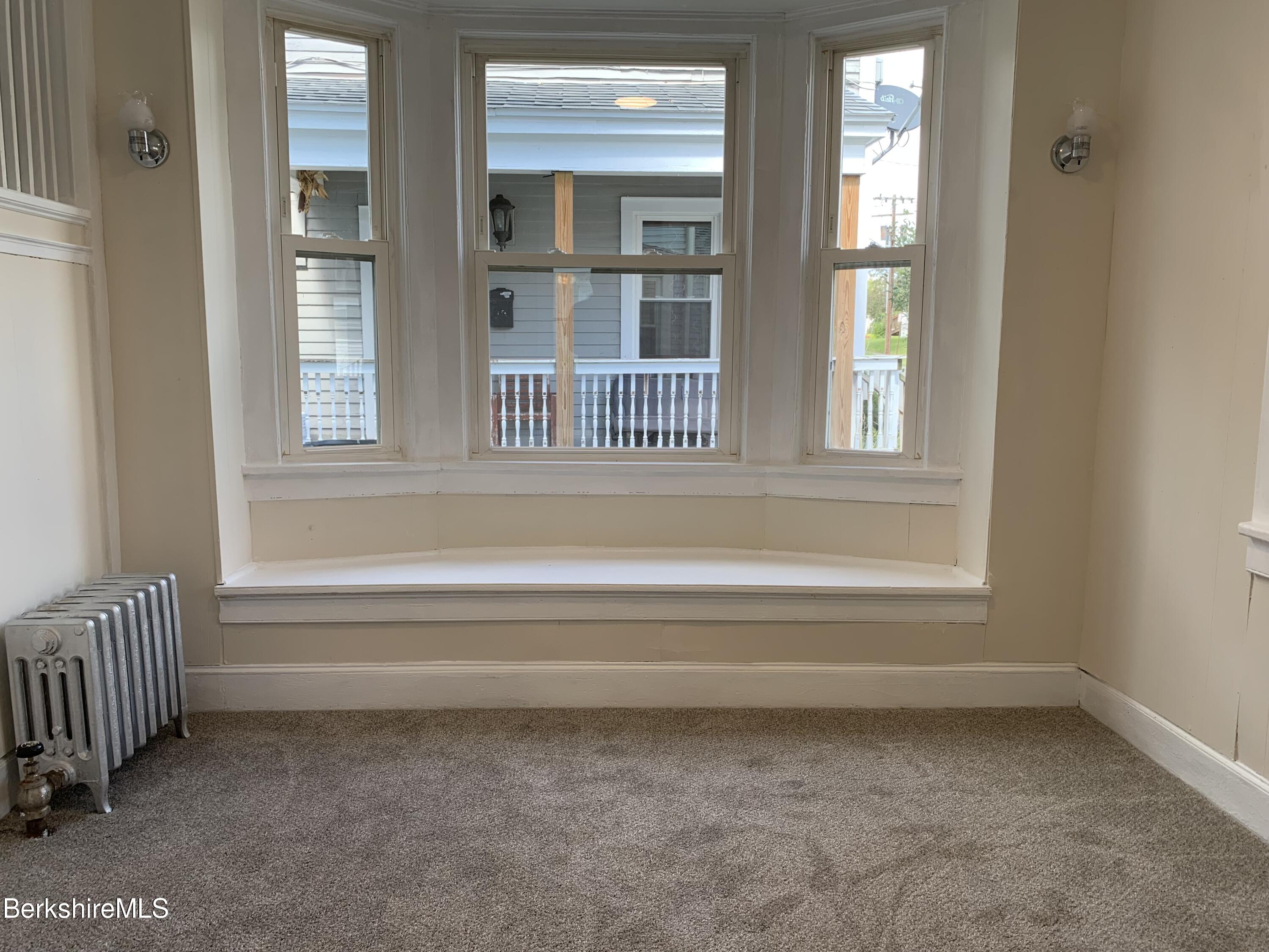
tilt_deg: -7.4
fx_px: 953
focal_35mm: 26
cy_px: 476
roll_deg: +0.2
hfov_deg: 67.3
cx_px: 634
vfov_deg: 53.1
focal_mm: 4.25
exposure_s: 1/122
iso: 40
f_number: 1.8
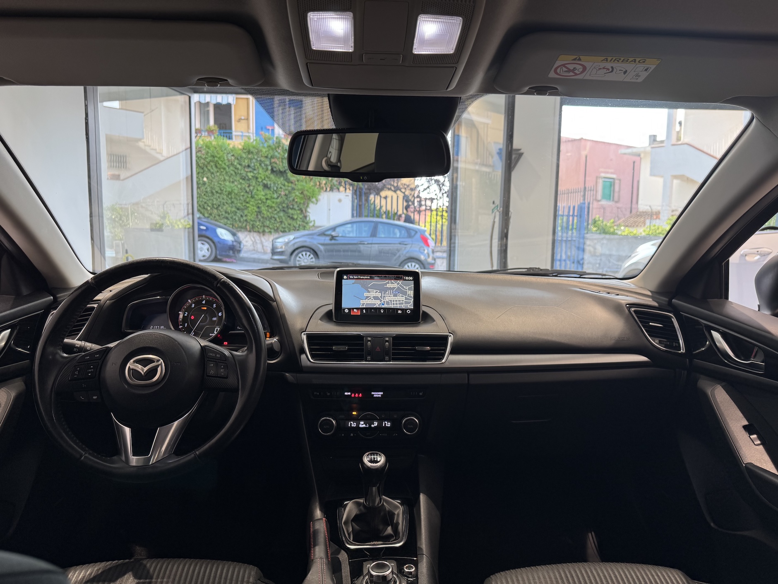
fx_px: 539
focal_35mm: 24
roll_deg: -0.7
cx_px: 389
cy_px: 292
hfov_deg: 71.6
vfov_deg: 56.8
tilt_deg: -6.4
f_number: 1.78
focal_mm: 6.76
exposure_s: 1/98
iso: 80
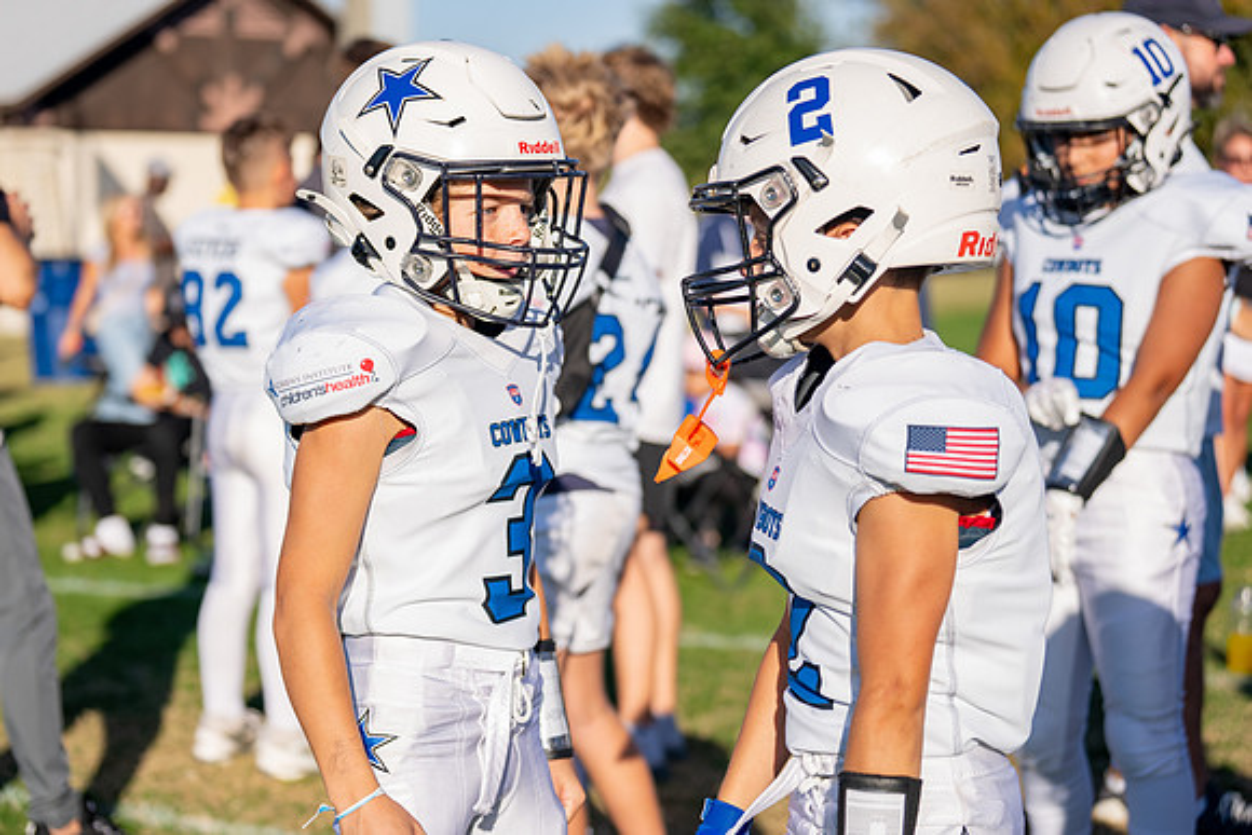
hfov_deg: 25.8
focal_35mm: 79
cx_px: 552
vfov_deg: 17.4
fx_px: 2737
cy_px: 414
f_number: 2.8
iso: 125
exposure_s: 1/2000
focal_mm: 70
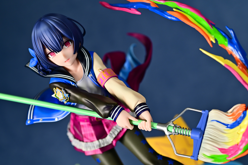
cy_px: 82
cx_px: 124
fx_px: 620
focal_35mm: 90
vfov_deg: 15.2
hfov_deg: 22.6
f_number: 5.6
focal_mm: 60
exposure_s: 1.6
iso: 100
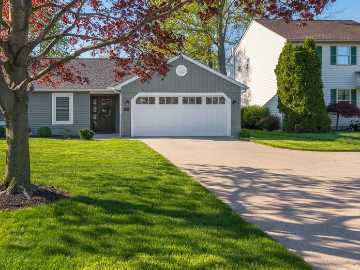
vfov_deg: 39.6
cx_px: 109
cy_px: 115
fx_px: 374
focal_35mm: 36
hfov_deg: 50.1
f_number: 9
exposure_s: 1/640
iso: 200
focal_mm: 24
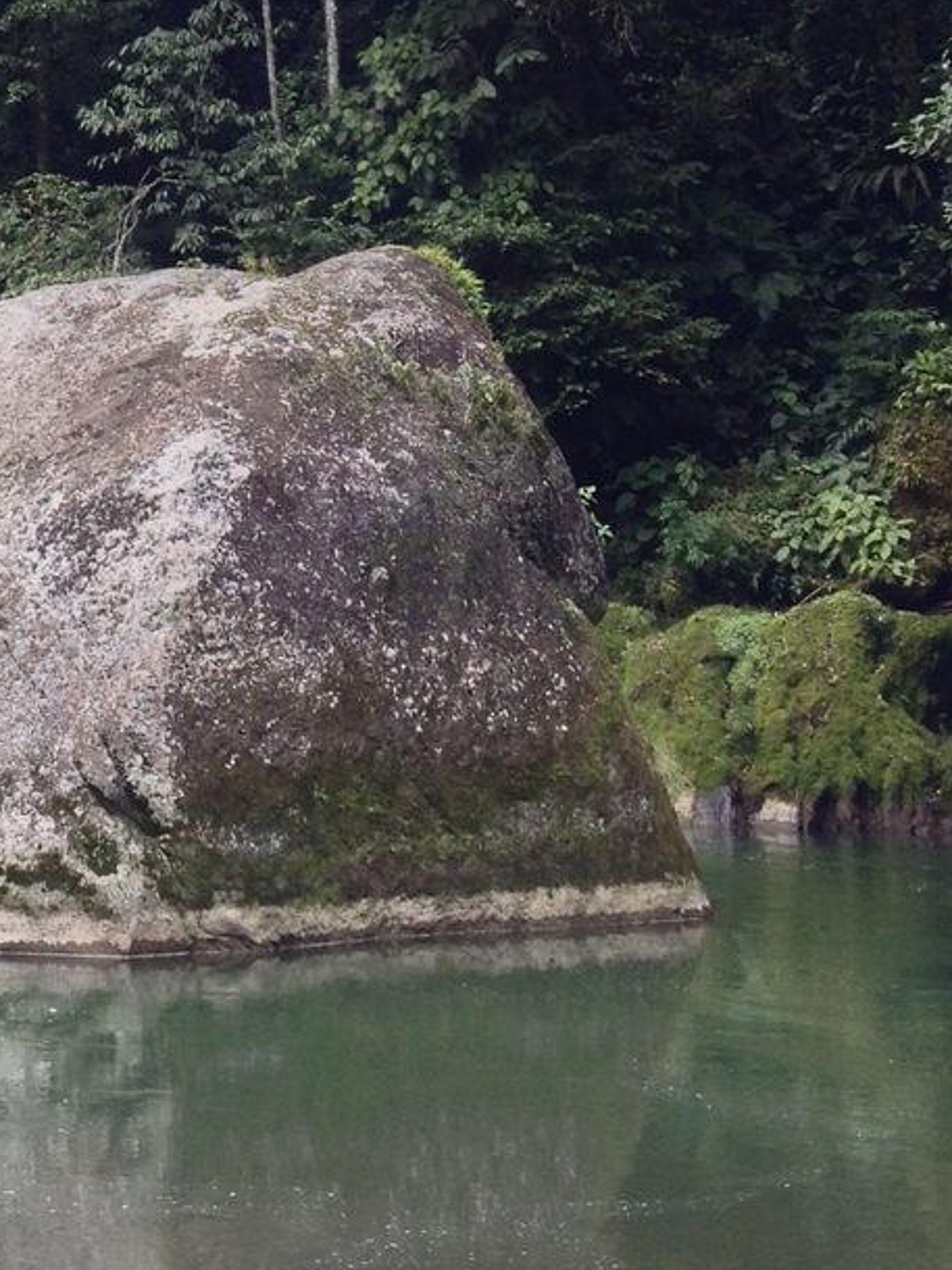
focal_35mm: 92
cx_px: 90
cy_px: -13
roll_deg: +0.2
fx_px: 3372
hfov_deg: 15.9
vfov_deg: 20.6
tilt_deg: +7.6
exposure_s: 1/476
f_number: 2.4
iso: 50
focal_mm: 4.28
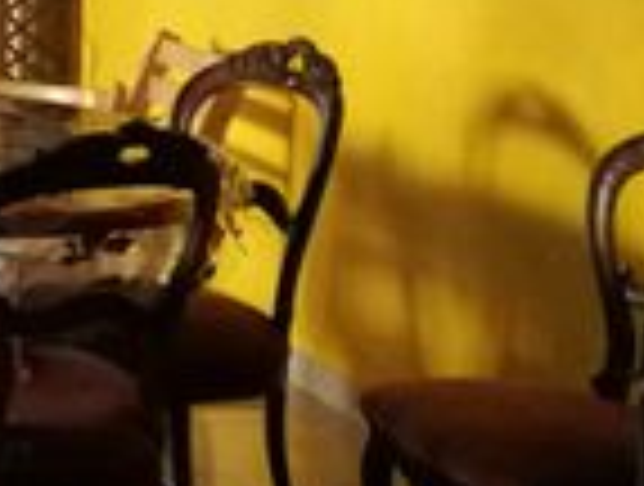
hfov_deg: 15.0
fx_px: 2108
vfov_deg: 12.5
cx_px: -522
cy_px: -238
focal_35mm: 113
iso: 320
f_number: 2.2
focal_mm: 4.5
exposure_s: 1/33.3
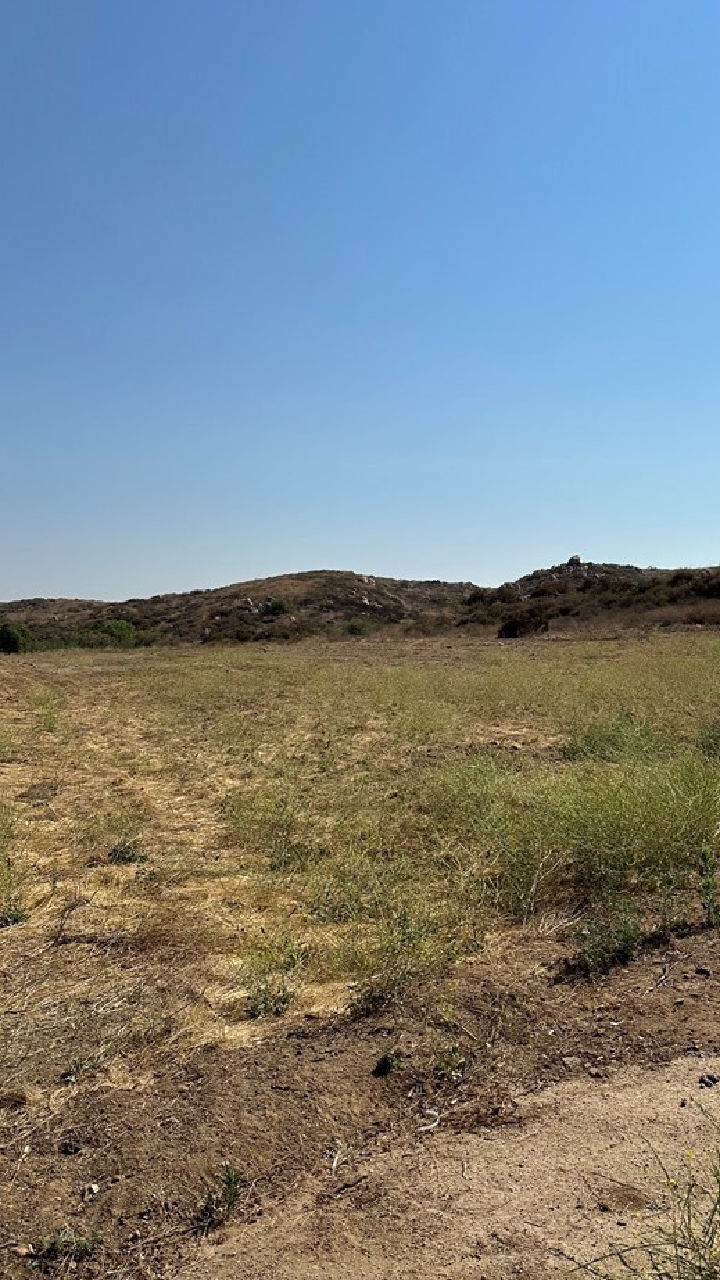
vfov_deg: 66.1
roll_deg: +1.7
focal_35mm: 29
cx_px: 520
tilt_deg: +3.6
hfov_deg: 39.3
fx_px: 985
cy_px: 624
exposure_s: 1/9709
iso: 80
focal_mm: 6.86
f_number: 1.78
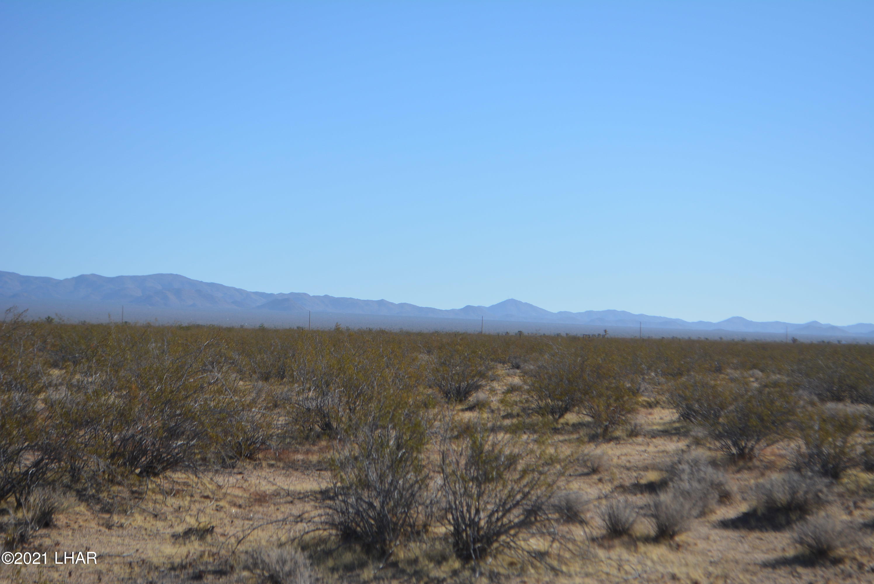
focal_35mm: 82
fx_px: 2004
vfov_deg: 16.6
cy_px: 292
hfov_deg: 24.6
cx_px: 437
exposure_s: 1/2000
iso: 400
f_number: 7.1
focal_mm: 55
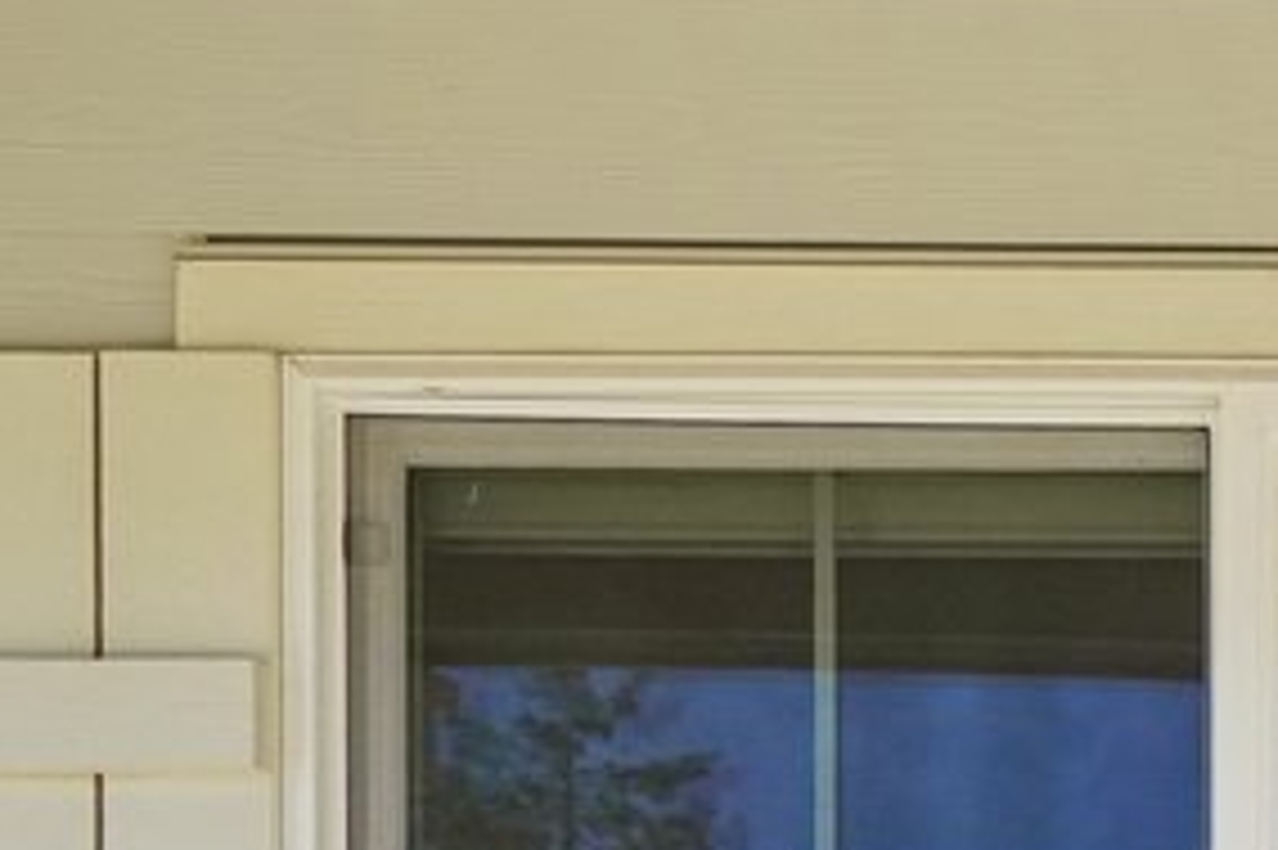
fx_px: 7415
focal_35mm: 209
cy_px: 2584
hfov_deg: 8.1
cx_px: 4095
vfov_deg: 6.1
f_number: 9
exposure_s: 1/250
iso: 400
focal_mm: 29
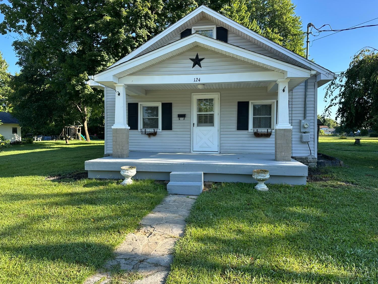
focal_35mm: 24
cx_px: 189
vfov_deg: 56.8
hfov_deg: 71.6
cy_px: 142
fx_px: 262
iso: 80
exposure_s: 1/952
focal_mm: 6.86
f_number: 1.78
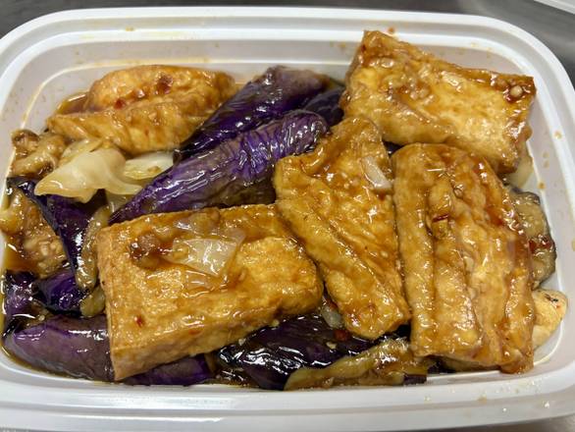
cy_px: 216
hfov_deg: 67.3
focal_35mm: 26
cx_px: 288
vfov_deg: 53.1
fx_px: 432
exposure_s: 1/60
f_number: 1.6
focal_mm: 5.96
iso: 400
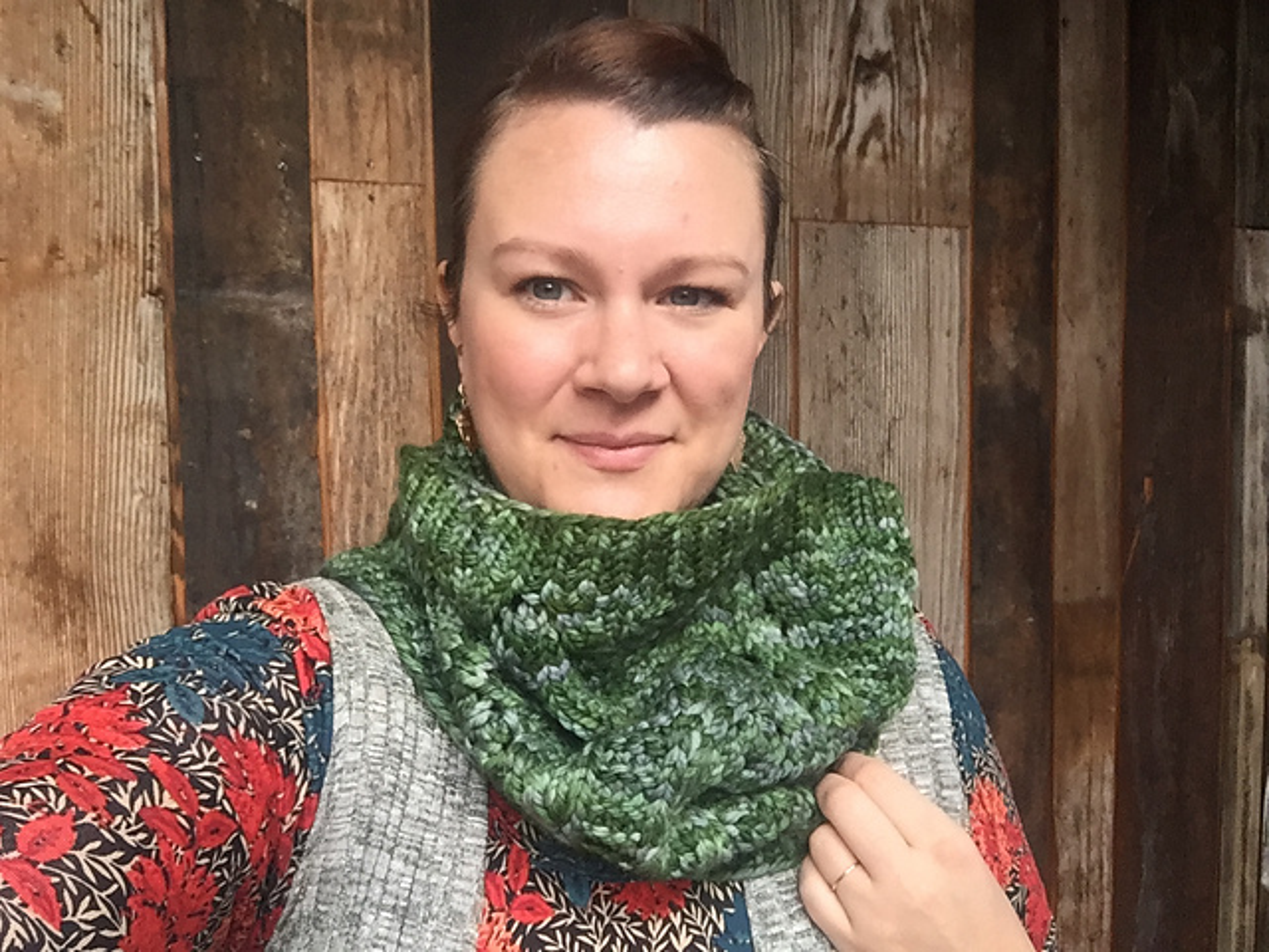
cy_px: 476
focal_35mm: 31
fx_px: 1136
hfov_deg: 58.4
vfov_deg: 45.4
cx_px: 634
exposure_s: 1/120
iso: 40
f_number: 2.2
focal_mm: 2.65
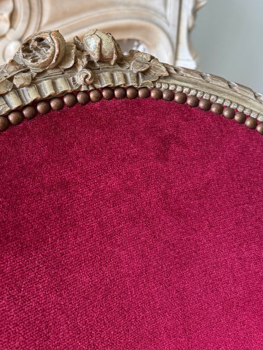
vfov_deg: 45.8
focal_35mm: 39
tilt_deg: -15.3
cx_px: 85
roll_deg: -0.9
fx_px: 395
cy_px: 79
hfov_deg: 36.4
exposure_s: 1/121
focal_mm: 6.76
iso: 200
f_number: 1.78
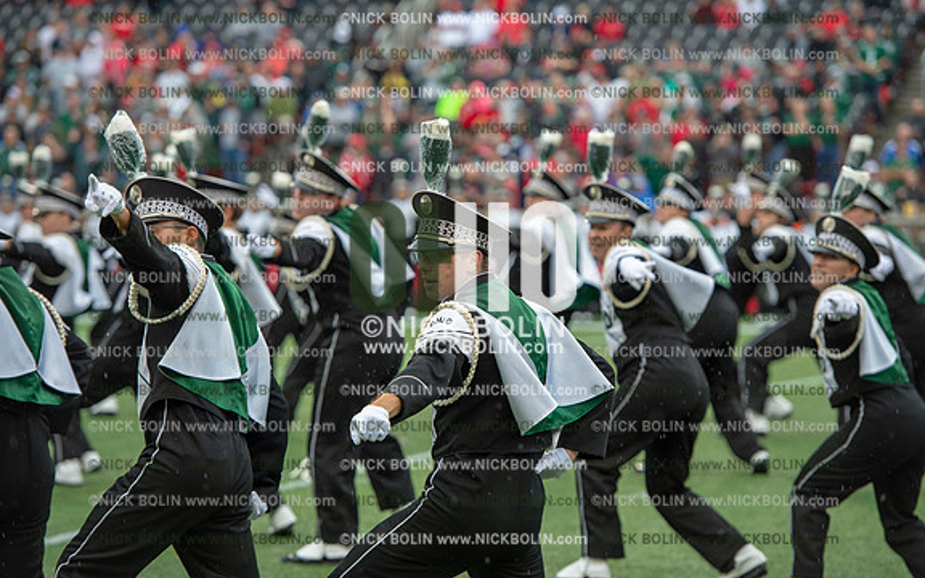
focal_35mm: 164
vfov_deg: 8.0
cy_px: 278
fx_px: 4134
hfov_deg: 12.8
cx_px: 462
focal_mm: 160
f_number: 4
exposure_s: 1/500
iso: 400
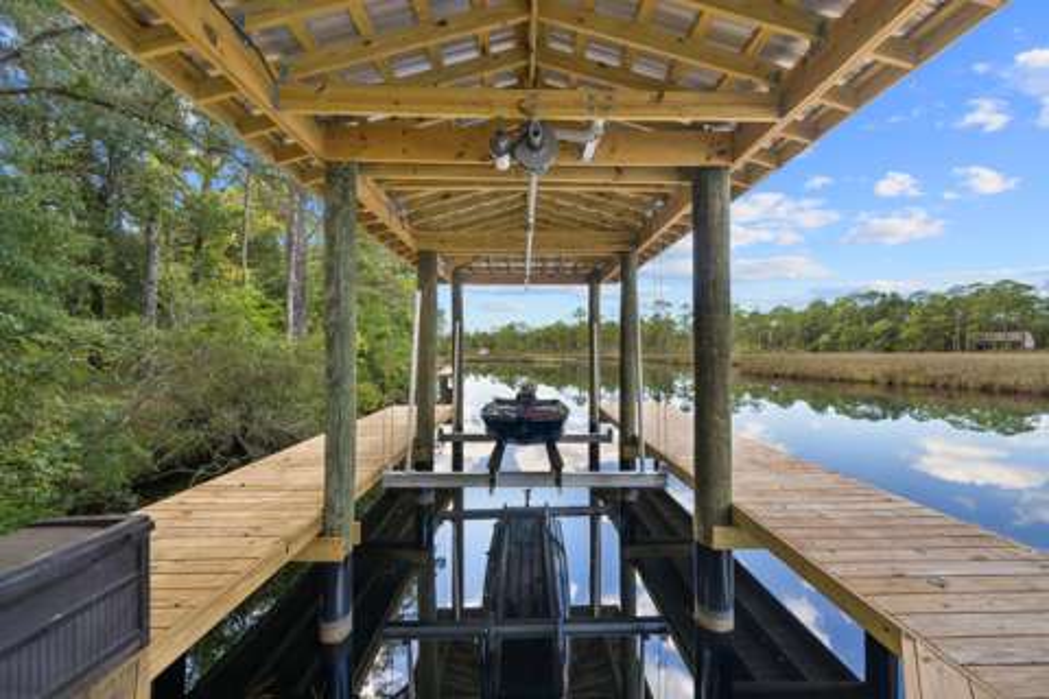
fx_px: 350
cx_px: 524
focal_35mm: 12
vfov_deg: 90.0
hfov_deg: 112.6
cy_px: 350
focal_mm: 12
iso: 40
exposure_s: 1/6
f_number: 7.1
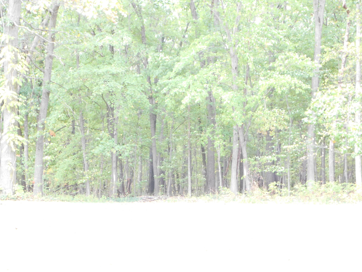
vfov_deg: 24.8
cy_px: 153
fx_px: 617
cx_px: 173
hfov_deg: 32.7
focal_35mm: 59
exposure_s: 1/25
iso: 400
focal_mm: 9
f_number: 3.8
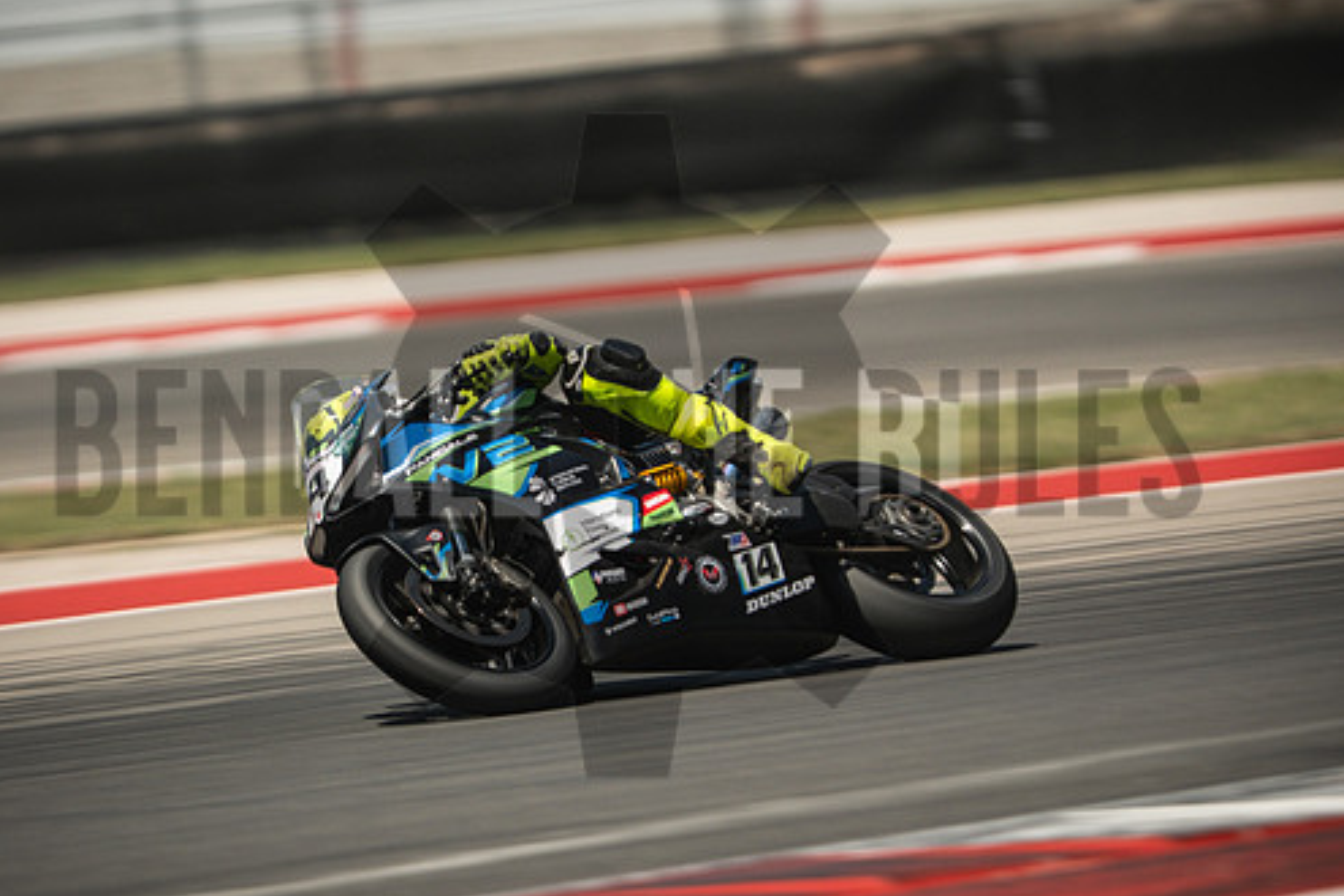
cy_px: 447
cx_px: 627
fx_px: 18367
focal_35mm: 492
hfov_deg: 4.2
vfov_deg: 2.8
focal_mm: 280
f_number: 2.8
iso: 800
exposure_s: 1/320
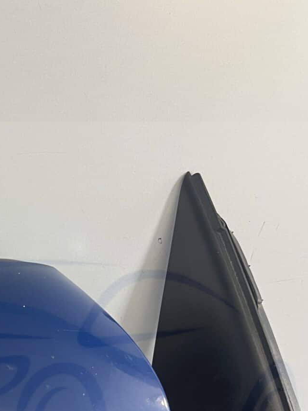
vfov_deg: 27.6
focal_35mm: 62
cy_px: 489
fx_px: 736
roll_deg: -3.5
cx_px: 36
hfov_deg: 23.1
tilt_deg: -29.4
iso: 125
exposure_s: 1/86
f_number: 1.6
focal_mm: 5.1
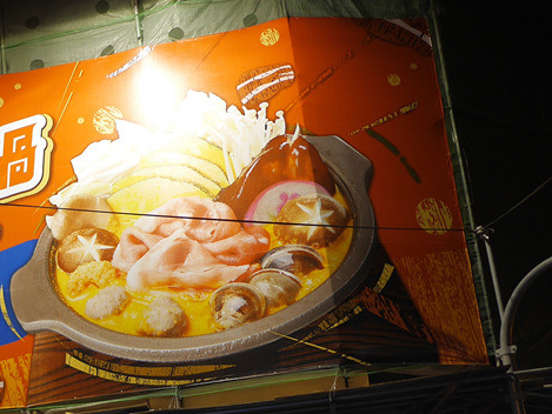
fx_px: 1021
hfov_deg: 28.5
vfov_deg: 22.4
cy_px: 378
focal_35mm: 64
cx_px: 8
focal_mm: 15
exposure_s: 1/60
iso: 200
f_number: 1.7
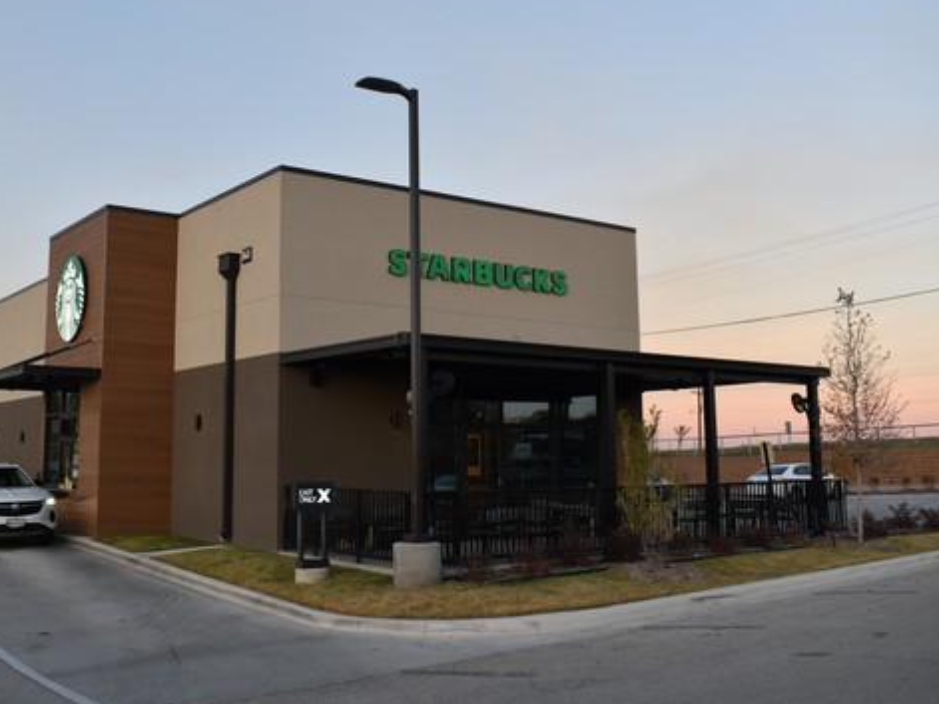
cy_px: 313
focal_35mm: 39
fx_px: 1047
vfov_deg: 37.1
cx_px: 365
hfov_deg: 47.9
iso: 400
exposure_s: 1/125
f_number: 5.6
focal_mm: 21
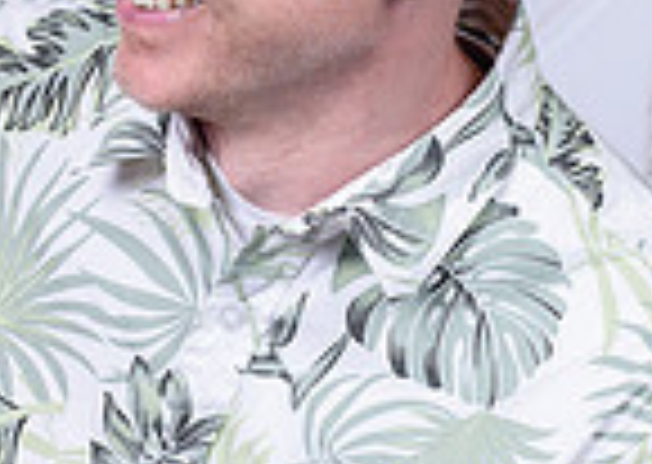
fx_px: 4935
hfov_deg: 7.6
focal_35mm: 267
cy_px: 180
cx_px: 237
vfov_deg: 5.4
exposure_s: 1/200
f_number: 5.6
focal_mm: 50
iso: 100
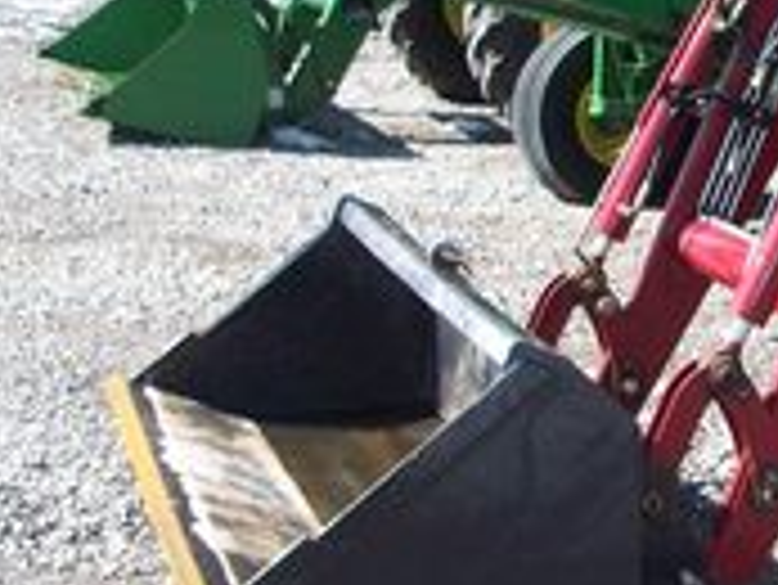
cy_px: 176
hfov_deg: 16.8
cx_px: 1133
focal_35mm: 107
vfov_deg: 13.8
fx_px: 2407
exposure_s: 1/531
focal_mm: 5.7
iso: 64
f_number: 2.8
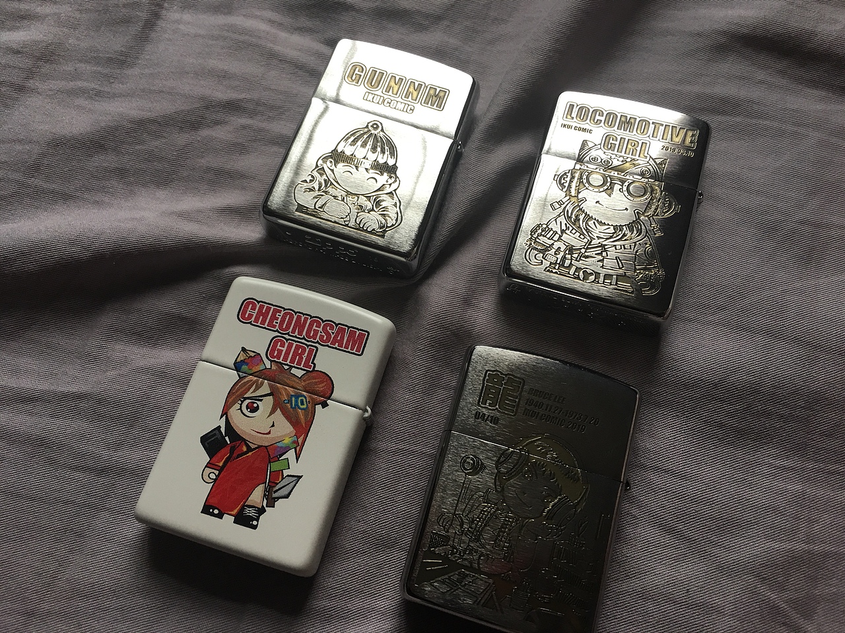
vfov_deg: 48.2
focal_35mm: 29
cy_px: 316
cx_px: 422
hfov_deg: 61.7
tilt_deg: -70.7
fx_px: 708
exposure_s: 1/33
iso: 32
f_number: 2.2
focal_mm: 4.15
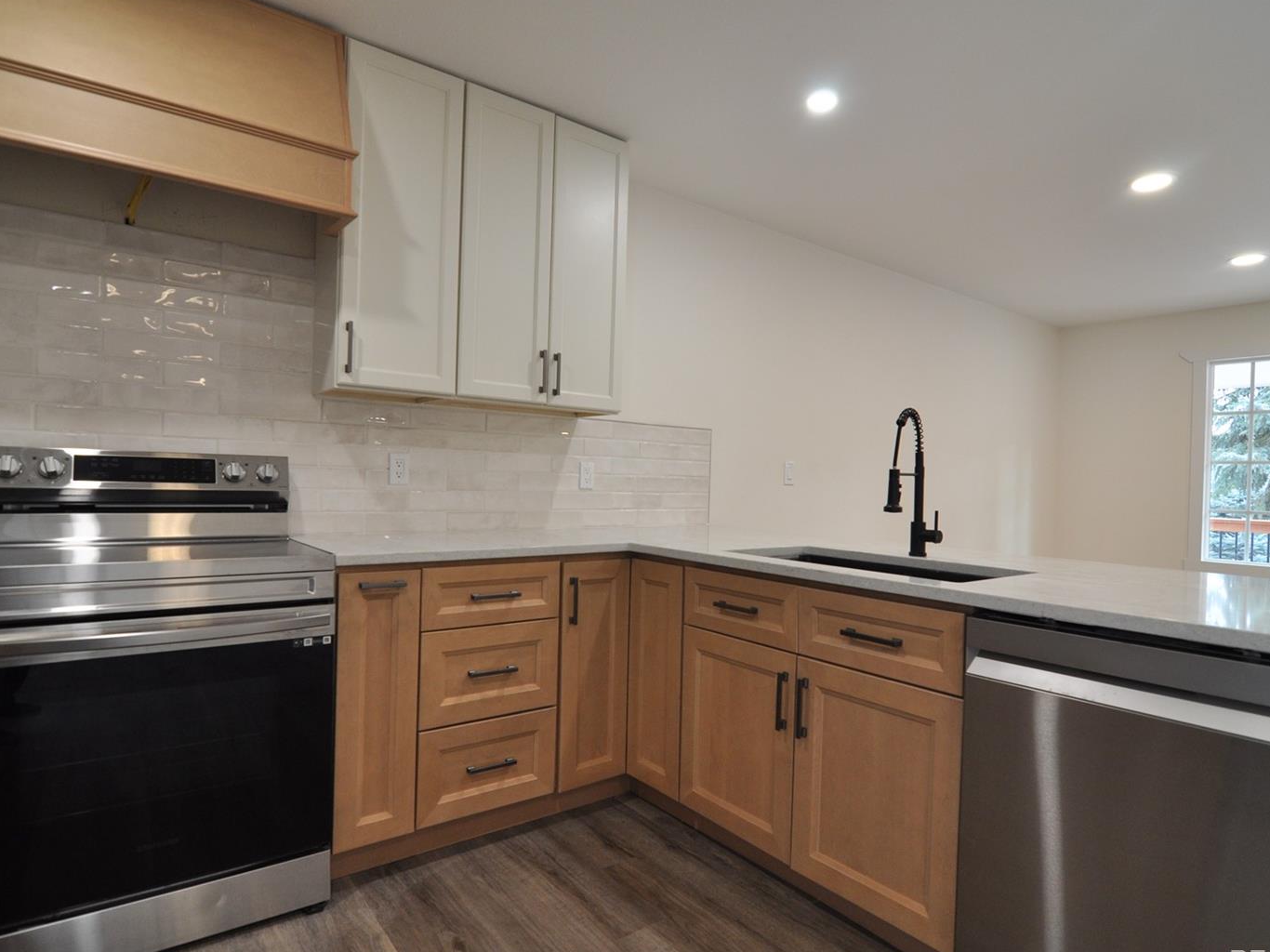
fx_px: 681
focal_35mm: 19
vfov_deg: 69.9
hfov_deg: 86.0
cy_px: 486
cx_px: 637
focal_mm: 11
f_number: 4
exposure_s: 1/60
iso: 500
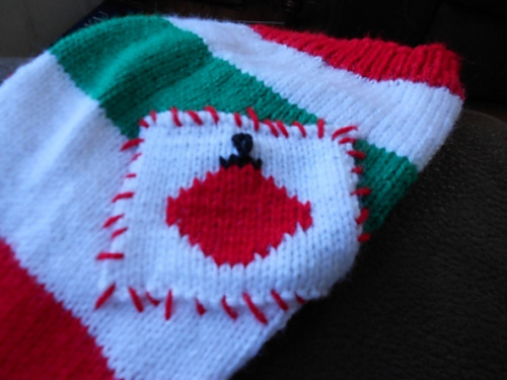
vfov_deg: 53.1
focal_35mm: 26
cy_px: 190
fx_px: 381
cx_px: 254
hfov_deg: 67.3
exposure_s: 1/60
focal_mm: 4.6
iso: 80
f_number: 3.2
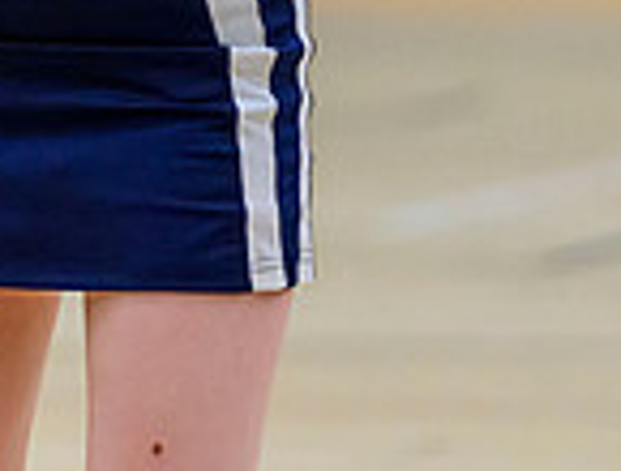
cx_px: -184
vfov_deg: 1.5
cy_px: -247
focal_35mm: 1003
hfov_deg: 2.0
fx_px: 18068
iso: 6400
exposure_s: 1/800
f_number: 3.5
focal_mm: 200
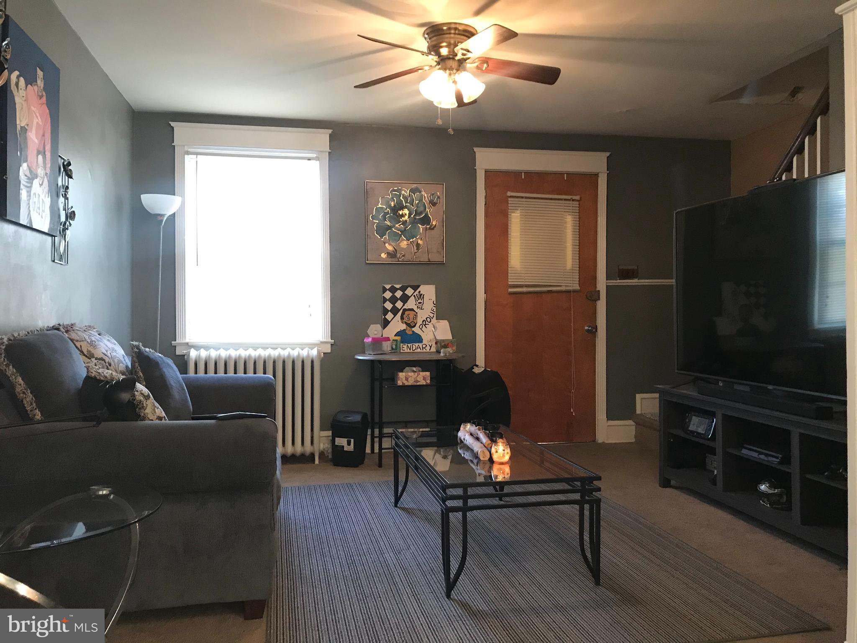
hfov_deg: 63.4
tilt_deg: -0.3
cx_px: 428
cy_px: 322
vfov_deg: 49.7
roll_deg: -0.4
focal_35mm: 28
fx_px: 693
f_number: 1.8
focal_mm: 3.99
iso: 100
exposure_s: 1/15
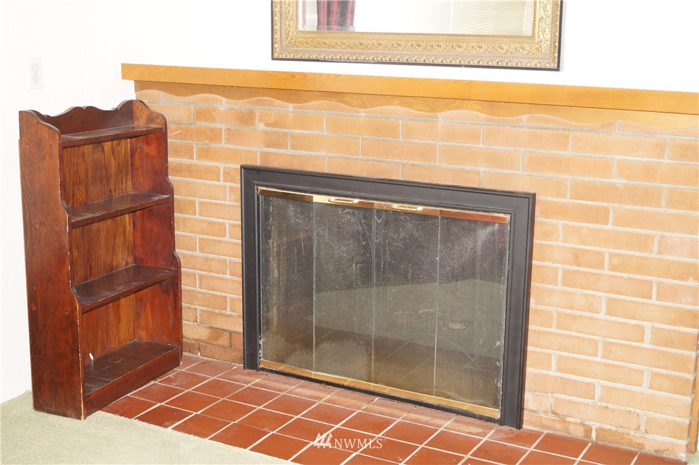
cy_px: 232
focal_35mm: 45
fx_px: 873
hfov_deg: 43.6
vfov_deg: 29.8
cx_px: 350
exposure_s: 1/60
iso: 1000
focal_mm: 30
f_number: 4.5
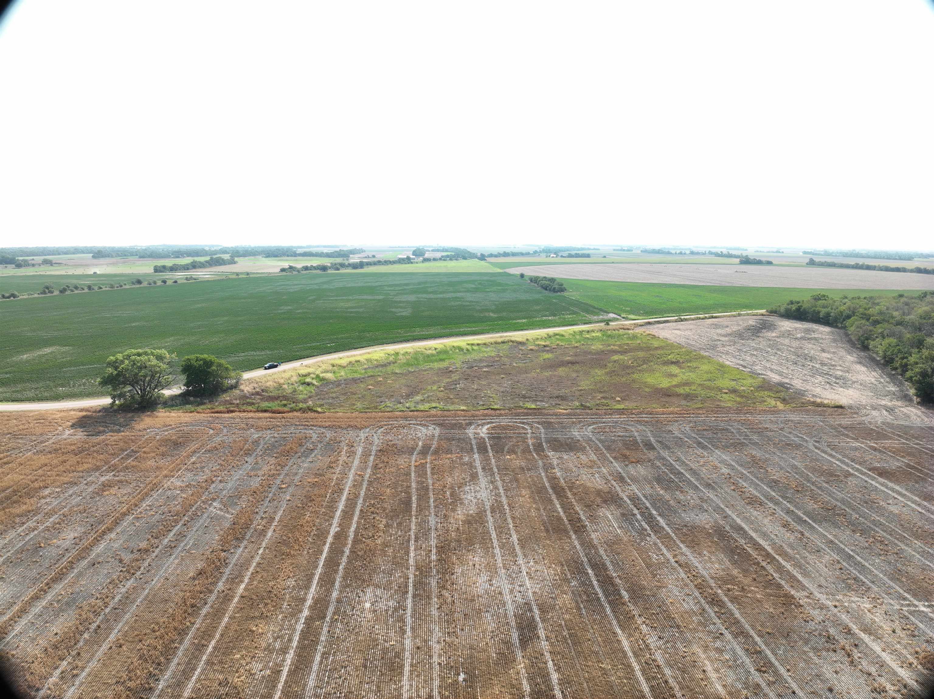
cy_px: 350
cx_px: 467
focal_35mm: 24
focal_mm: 12.29
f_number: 4.5
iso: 100
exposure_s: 1/320
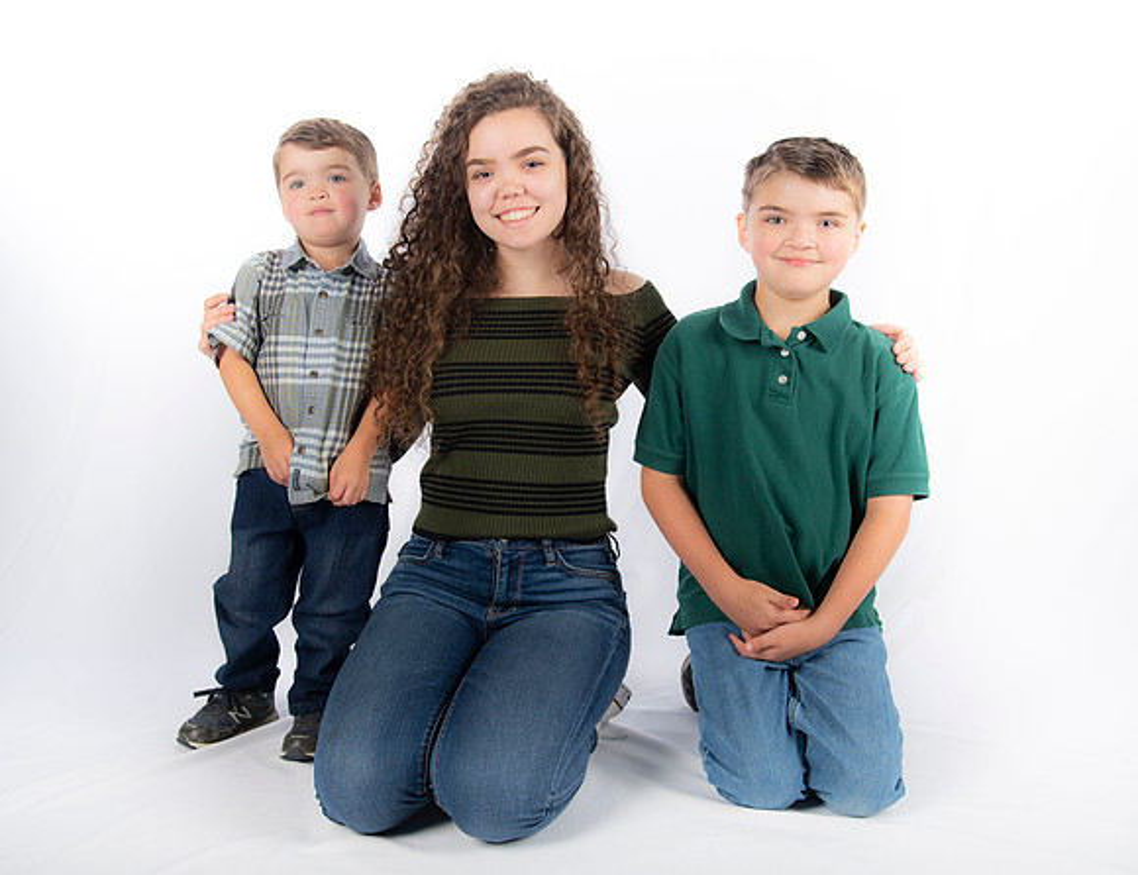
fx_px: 1431
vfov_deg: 34.0
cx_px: 564
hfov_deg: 43.4
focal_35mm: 43
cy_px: 449
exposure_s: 1/200
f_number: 5.6
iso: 100
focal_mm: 38
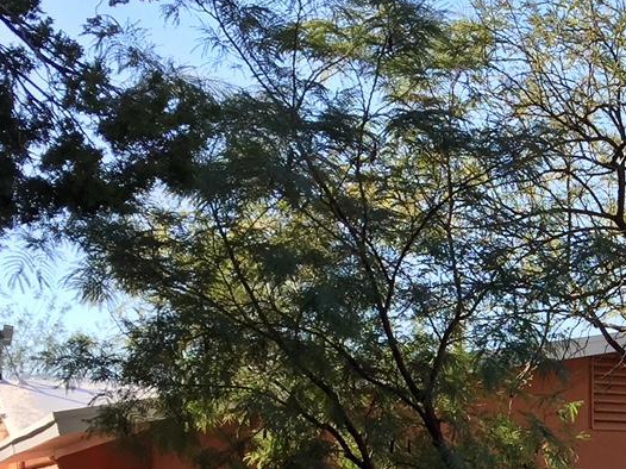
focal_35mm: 90
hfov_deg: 19.1
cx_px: 944
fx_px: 1627
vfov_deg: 15.8
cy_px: 546
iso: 32
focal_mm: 4.15
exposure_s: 1/964
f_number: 2.2
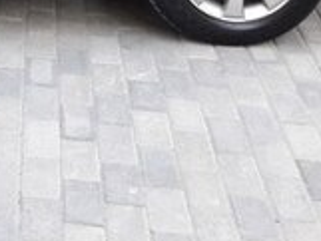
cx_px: -134
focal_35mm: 115
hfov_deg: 15.9
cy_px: -208
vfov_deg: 11.8
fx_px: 1067
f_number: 1.9
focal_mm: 3.7
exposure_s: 1/20
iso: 160
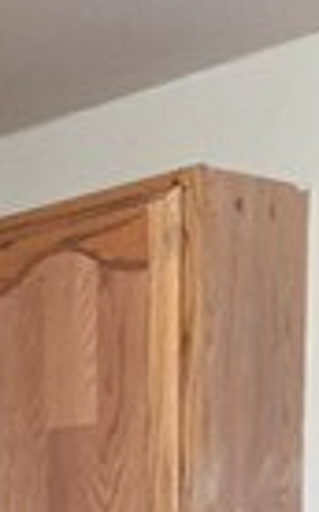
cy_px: 909
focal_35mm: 102
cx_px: -278
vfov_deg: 17.0
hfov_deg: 11.7
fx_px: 1422
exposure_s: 1/30
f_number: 1.9
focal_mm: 2.2
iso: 250
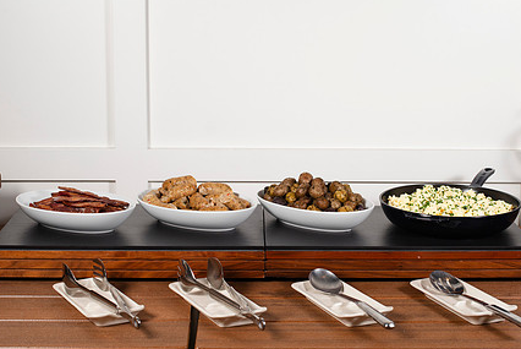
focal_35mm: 68
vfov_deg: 20.1
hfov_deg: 29.6
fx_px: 985
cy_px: 182
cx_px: 287
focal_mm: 50
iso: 250
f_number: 8
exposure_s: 1/100
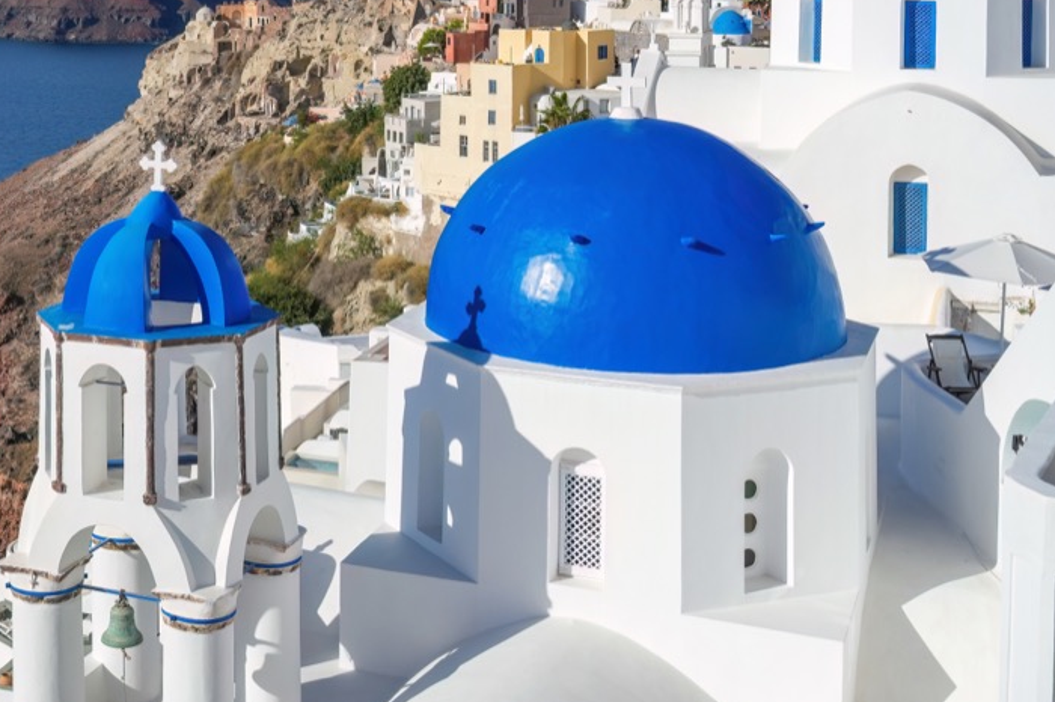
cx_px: 119
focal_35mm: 58
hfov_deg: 32.9
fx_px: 1699
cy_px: 367
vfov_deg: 23.4
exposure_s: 1/800
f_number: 11
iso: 250
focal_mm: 29
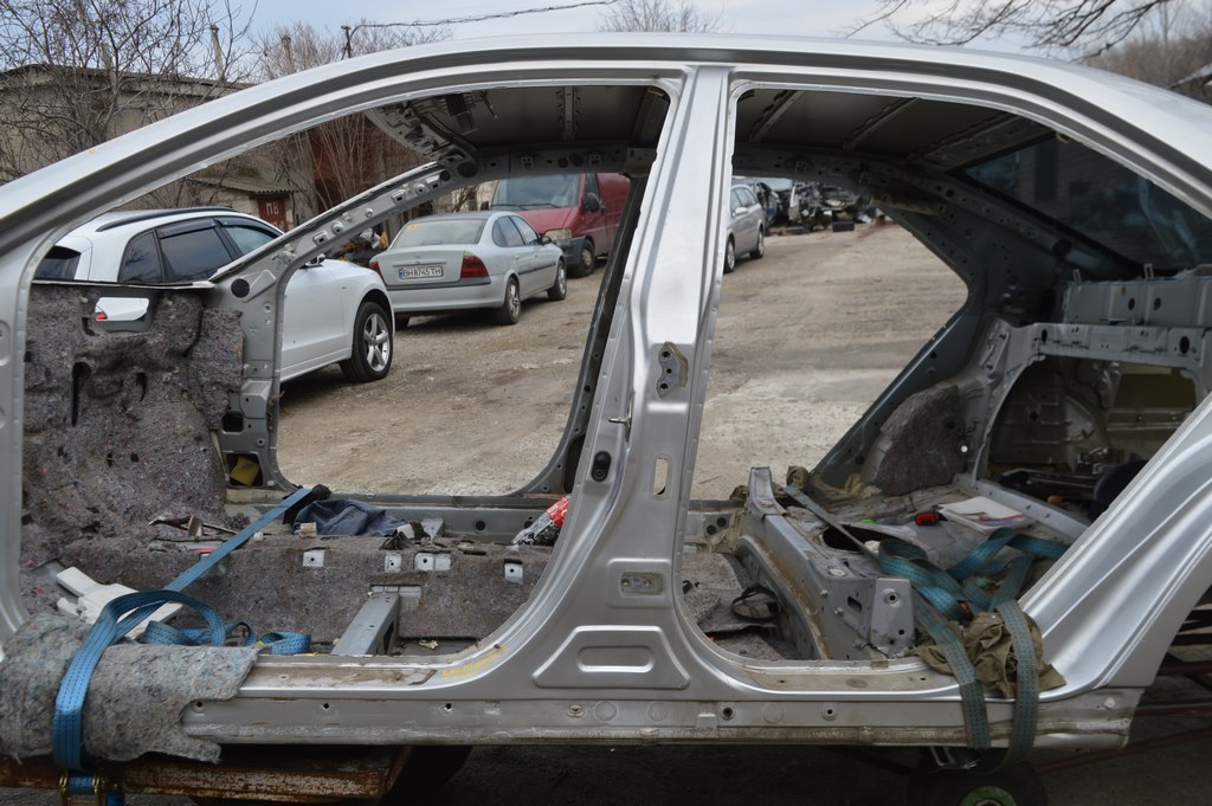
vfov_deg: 43.5
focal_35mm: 30
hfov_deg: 62.0
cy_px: 403
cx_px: 606
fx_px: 1009
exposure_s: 1/125
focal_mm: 20
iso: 110
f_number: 5.6
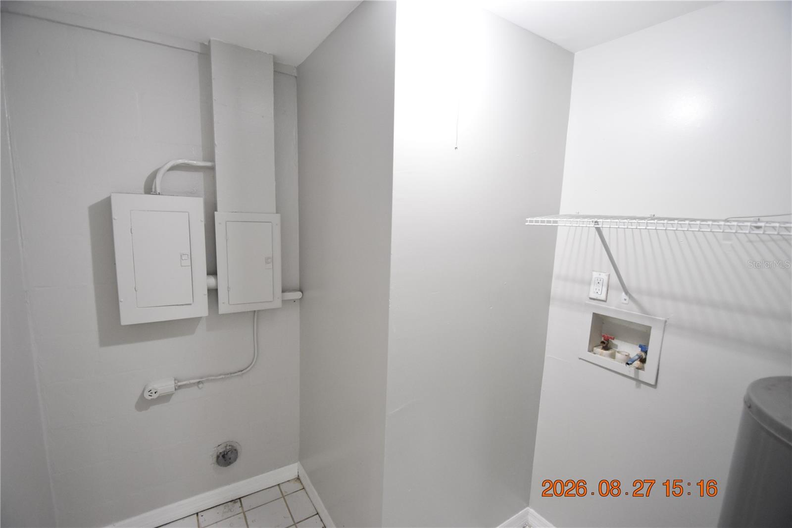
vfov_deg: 77.3
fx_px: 330
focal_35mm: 15
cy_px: 264
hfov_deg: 100.4
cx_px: 396
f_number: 3.5
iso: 2000
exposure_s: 1/60
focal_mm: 10
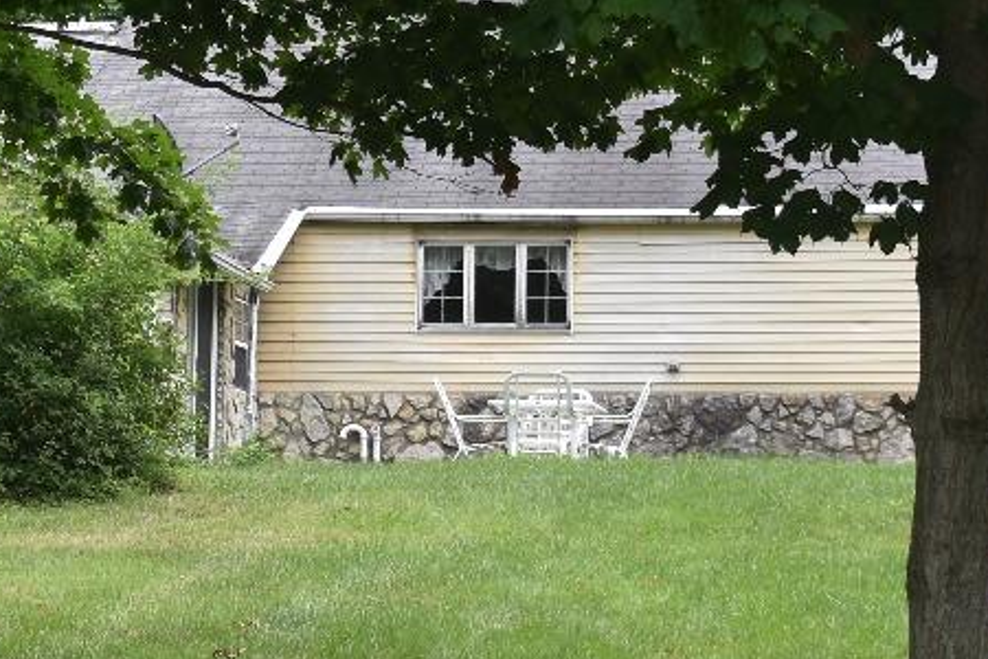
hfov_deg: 11.9
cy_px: 391
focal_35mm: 170
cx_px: -72
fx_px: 4665
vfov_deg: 8.1
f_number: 6.3
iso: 100
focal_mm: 34
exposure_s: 1/160
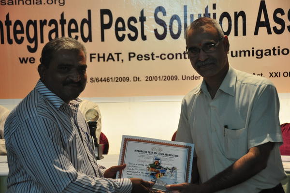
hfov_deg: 24.2
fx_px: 676
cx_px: 145
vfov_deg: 16.2
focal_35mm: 84
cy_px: 96
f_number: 5
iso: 800
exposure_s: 1/50
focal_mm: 56
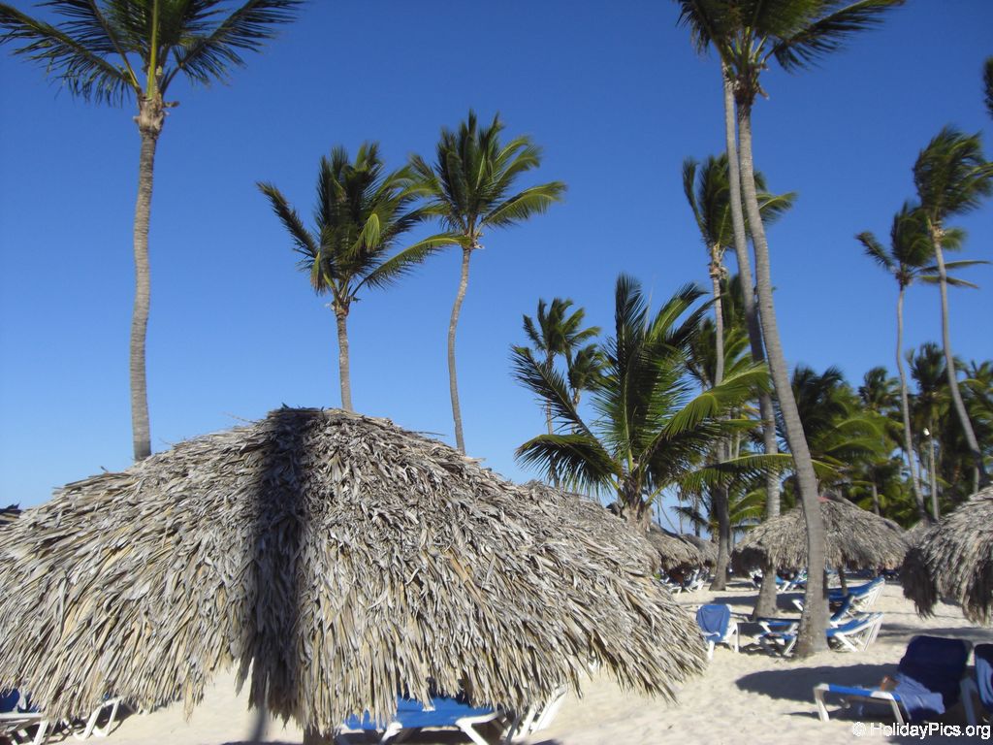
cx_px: 496
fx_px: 1090
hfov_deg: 49.0
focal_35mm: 38
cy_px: 372
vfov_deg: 37.7
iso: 64
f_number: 8
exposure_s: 1/200
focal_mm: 6.2
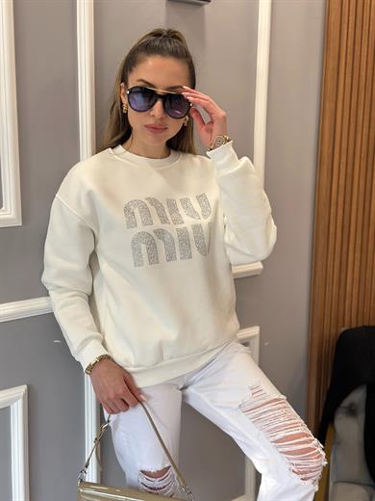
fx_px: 693
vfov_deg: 39.7
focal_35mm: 48
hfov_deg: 30.3
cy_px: 250
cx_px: 188
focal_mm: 6.86
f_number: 1.78
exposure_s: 1/172
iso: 125
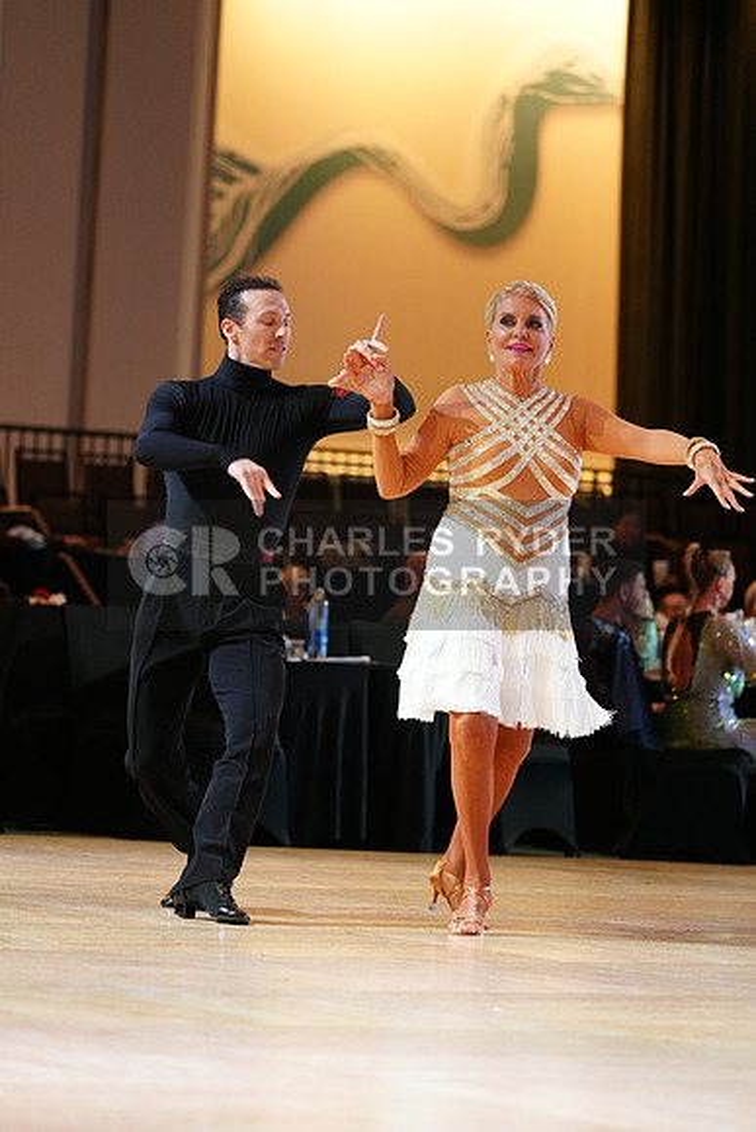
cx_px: 378
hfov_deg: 8.1
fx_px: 5320
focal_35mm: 169
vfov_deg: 12.2
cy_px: 566
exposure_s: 1/250
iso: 2500
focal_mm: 169
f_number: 4
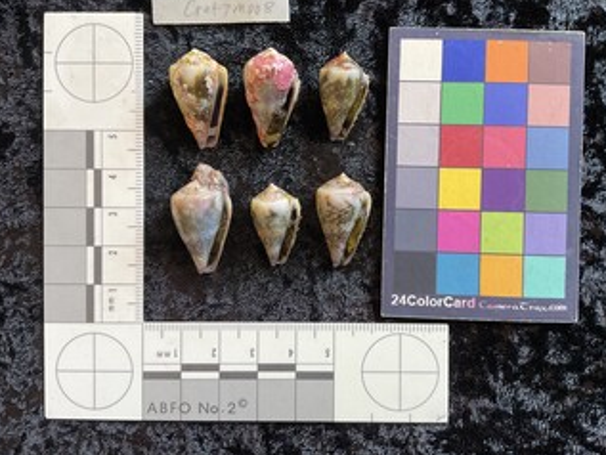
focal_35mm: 32
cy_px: 207
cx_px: 317
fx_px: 560
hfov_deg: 56.8
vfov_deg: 44.1
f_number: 1.8
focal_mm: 3
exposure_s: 1/50
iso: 50
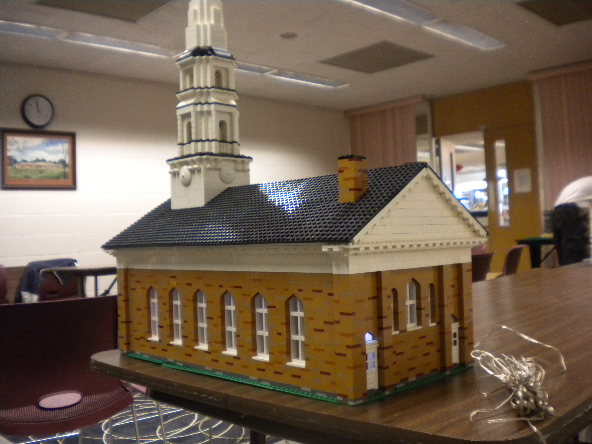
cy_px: 222
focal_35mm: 35
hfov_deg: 52.6
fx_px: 599
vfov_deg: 40.7
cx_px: 296
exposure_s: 1/34.7
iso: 400
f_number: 3.1
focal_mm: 6.3
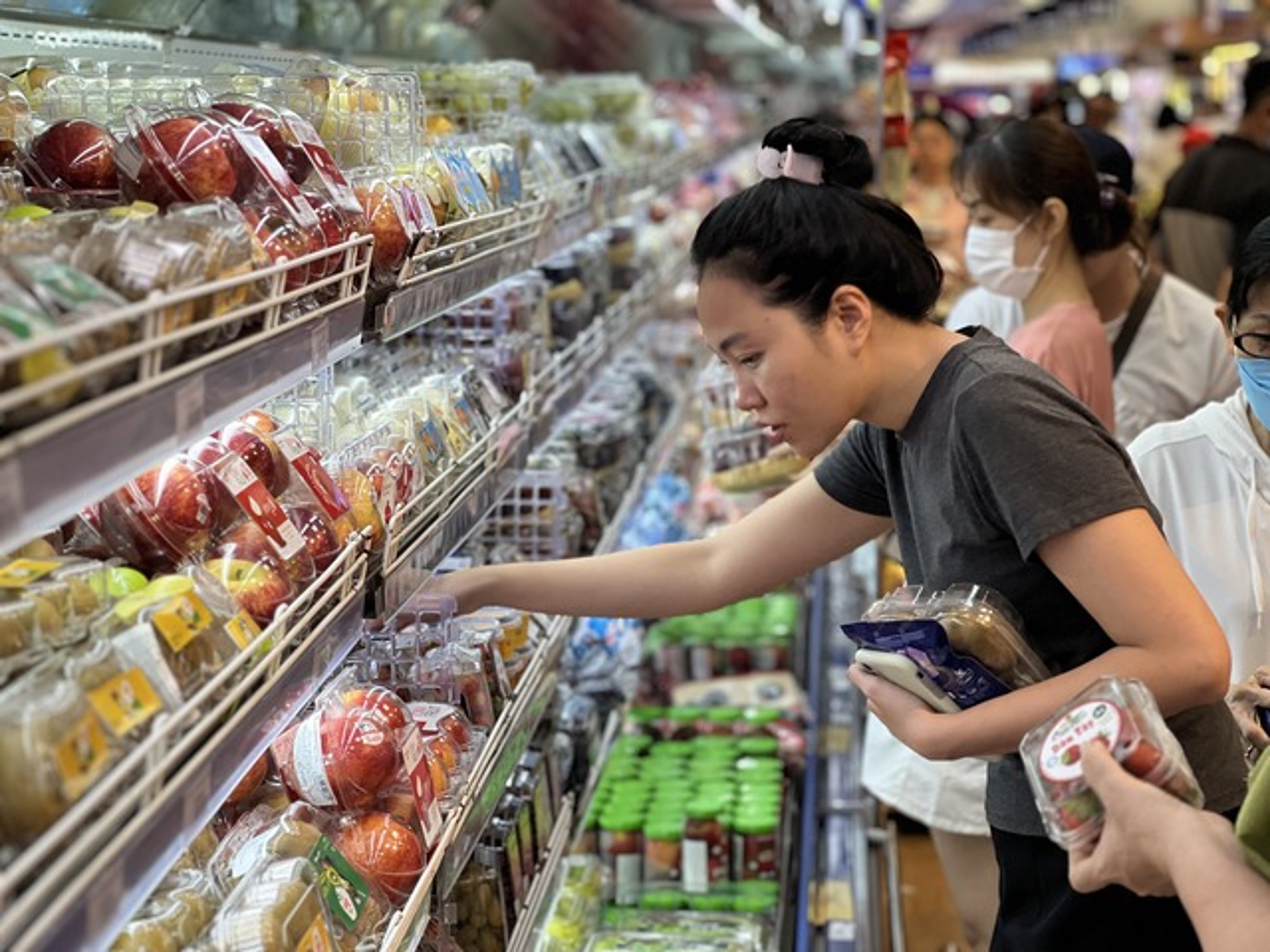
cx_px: 635
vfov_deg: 19.1
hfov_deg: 25.3
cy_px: 476
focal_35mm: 77
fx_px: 2825
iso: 125
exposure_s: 1/100
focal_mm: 9
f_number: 2.8
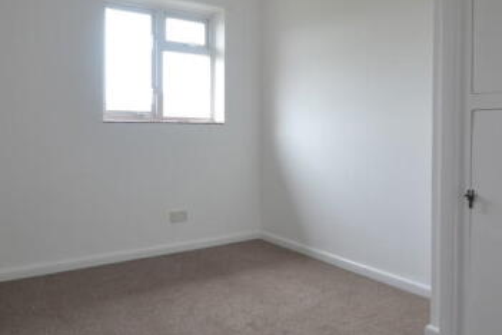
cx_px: 217
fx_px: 390
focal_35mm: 28
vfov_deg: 46.2
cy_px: 138
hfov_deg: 65.2
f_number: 5
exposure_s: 1/6
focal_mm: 10
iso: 200
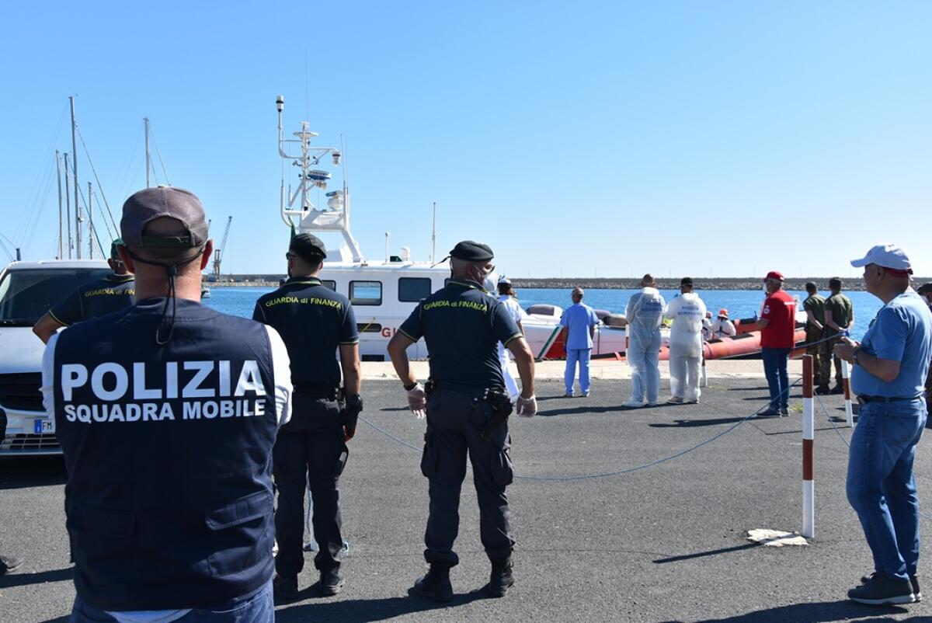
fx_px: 933
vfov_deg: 36.9
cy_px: 312
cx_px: 466
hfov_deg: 53.1
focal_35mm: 36
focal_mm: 24
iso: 100
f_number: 8
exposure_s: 1/250
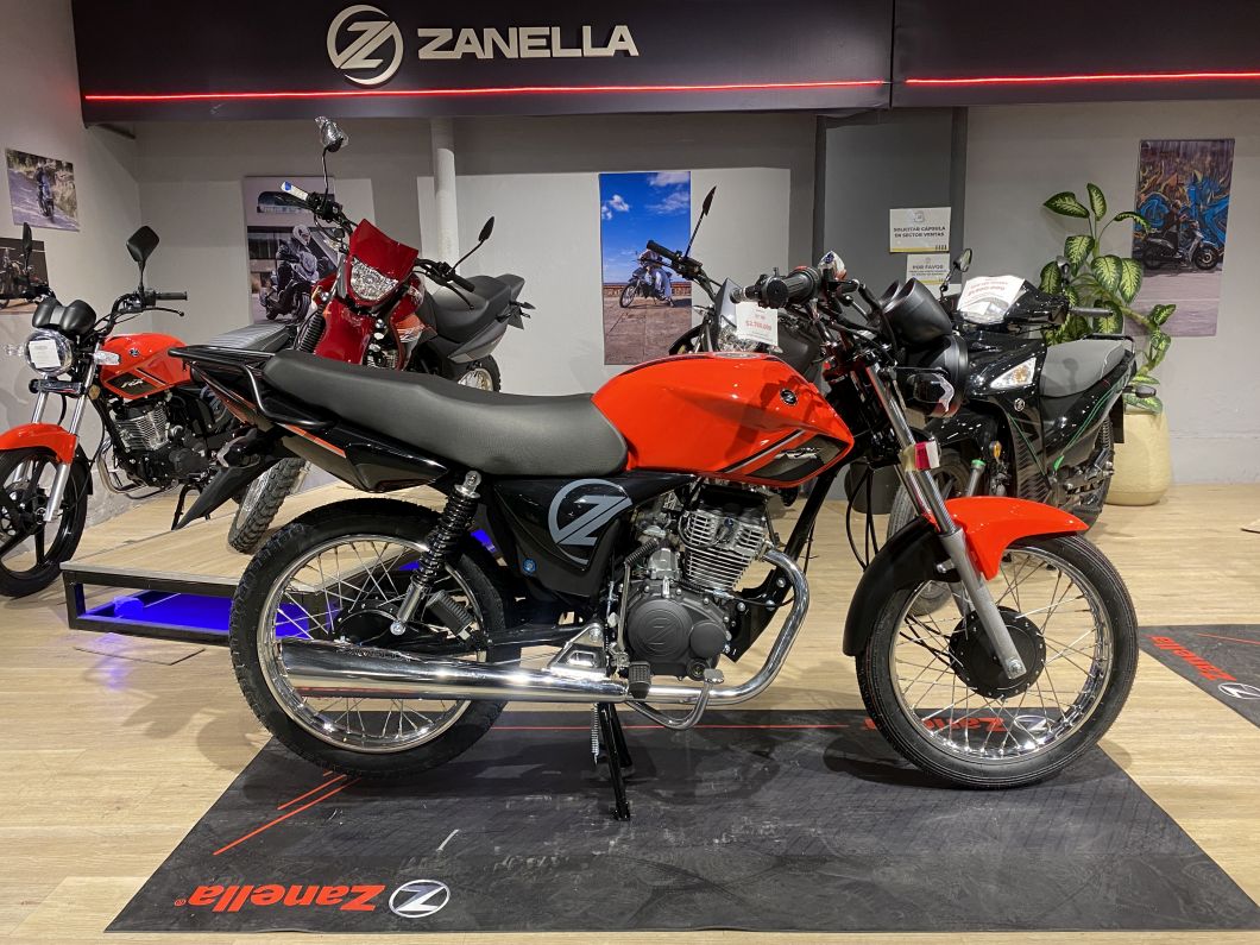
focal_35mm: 26
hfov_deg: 67.3
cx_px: 630
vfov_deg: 53.1
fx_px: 946
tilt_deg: -9.5
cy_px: 472
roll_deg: +1.4
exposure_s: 1/50
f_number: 1.8
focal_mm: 4.25
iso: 160
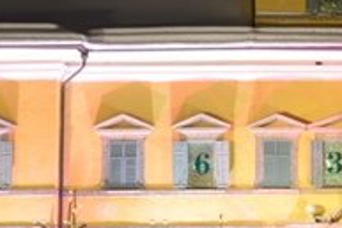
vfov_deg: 8.9
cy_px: 215
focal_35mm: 154
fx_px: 1464
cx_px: 400
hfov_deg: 13.0
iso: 800
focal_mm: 29
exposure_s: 1/3
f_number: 4
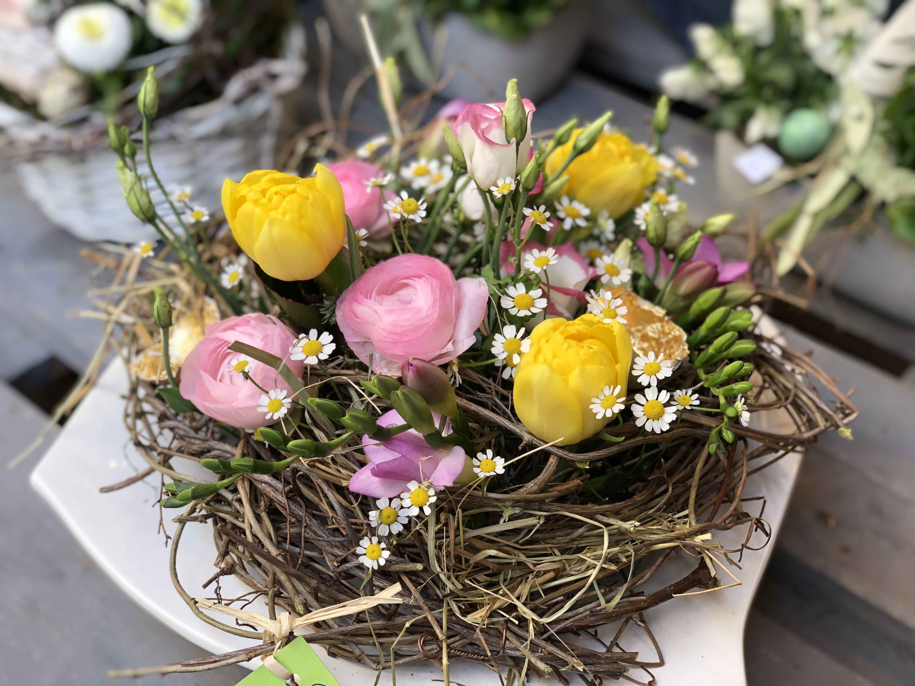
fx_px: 1375
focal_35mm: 52
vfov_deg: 28.0
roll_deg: +1.6
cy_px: 343
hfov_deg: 36.8
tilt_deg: -41.4
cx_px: 458
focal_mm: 6
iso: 32
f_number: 2.4
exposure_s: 1/33
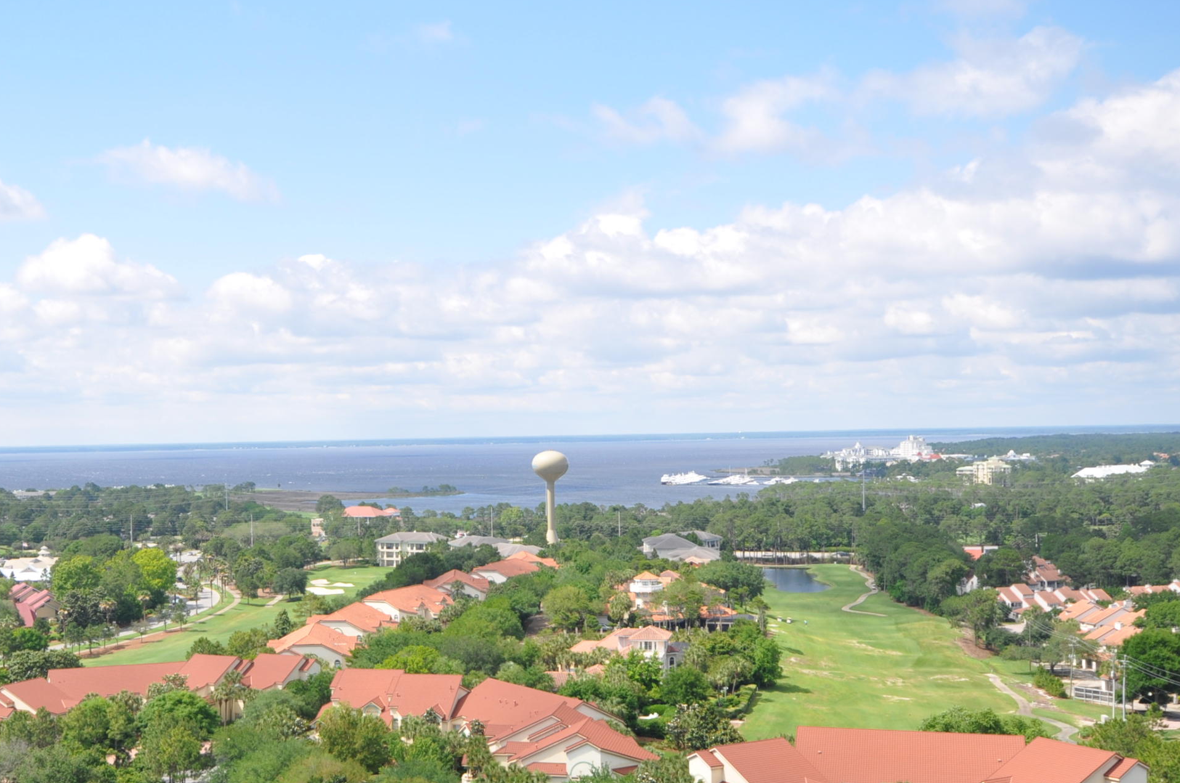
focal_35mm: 47
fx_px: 1538
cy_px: 466
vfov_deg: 28.5
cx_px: 432
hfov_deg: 41.6
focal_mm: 20
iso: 200
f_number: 10
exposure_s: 1/200
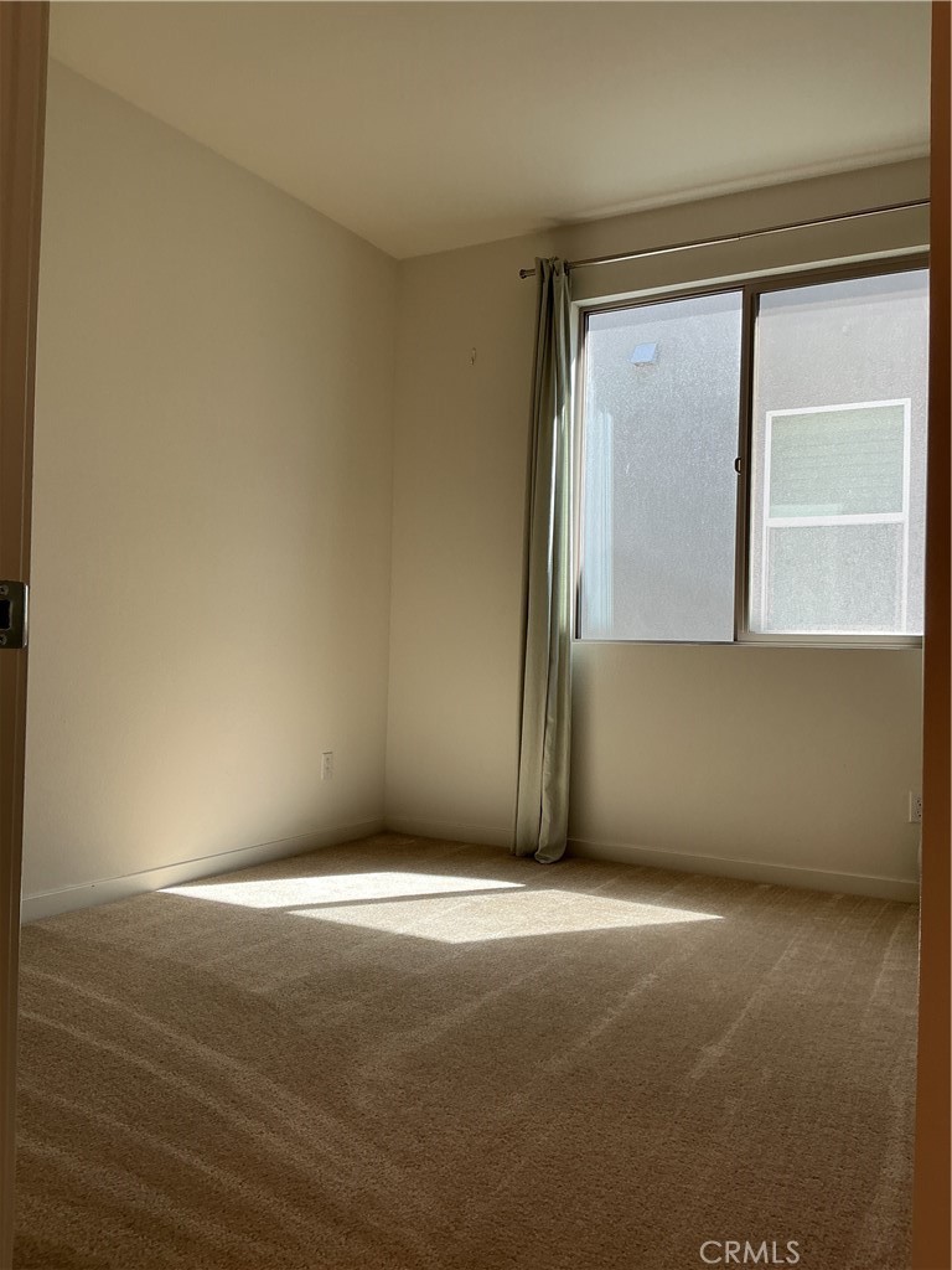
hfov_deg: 48.2
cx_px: 476
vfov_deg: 61.7
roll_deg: -2.3
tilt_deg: +1.3
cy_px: 635
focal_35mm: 29
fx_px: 1063
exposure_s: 1/120
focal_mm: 3
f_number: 1.8
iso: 20
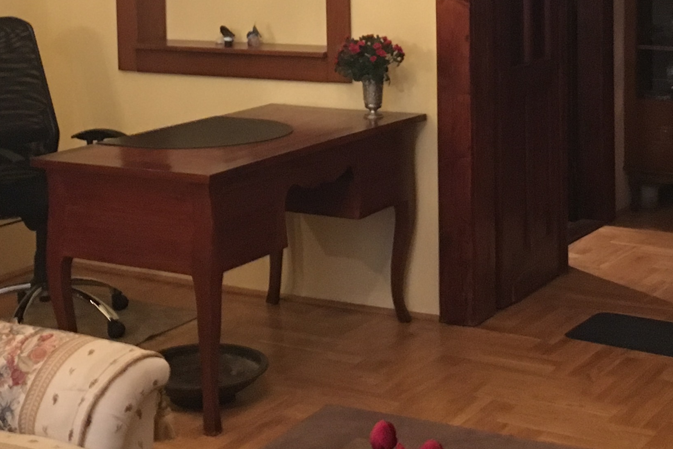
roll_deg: +0.0
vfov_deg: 18.0
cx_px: 323
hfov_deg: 27.3
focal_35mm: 74
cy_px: 19
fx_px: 1384
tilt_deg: -4.3
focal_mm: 4.15
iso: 250
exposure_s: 1/17
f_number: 2.2
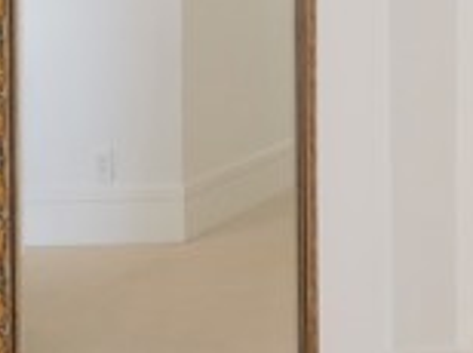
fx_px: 1023
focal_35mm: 75
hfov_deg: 20.5
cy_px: -9
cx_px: 789
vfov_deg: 19.0
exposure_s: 1/80
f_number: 8
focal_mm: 9
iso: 800
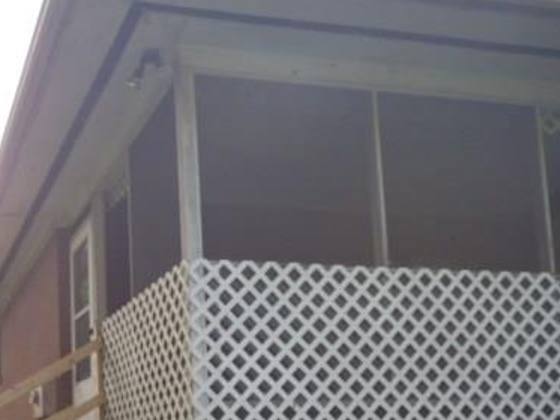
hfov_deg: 38.2
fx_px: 777
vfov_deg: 29.4
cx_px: 111
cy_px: 356
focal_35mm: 48
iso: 125
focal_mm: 5
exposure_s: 1/100
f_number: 3.5
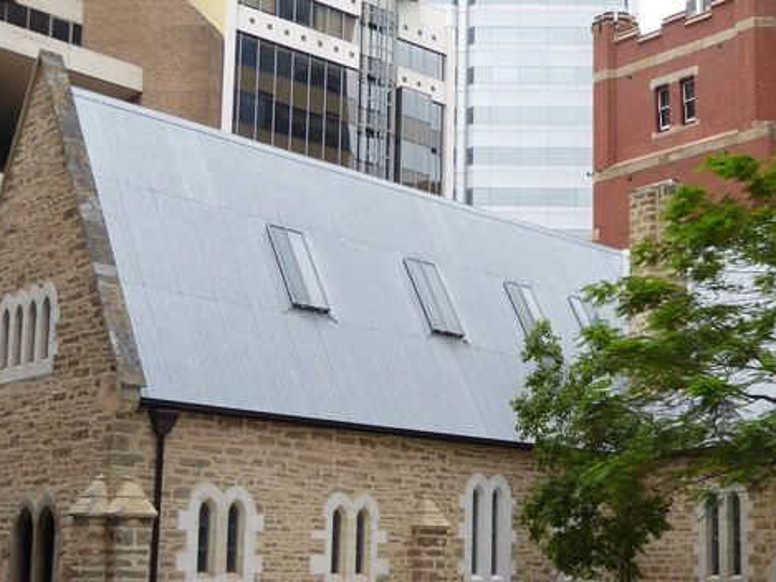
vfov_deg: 25.1
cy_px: 403
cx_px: 513
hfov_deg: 33.0
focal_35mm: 58
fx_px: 1301
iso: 80
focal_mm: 5.8
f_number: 3.6
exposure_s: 1/100
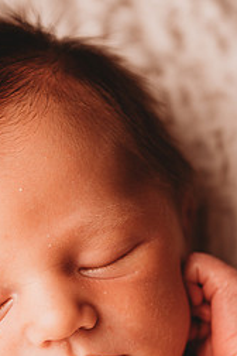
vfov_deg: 9.6
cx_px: 100
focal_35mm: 214
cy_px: 273
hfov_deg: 6.4
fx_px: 2113
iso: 100
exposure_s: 1/160
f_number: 4
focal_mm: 120
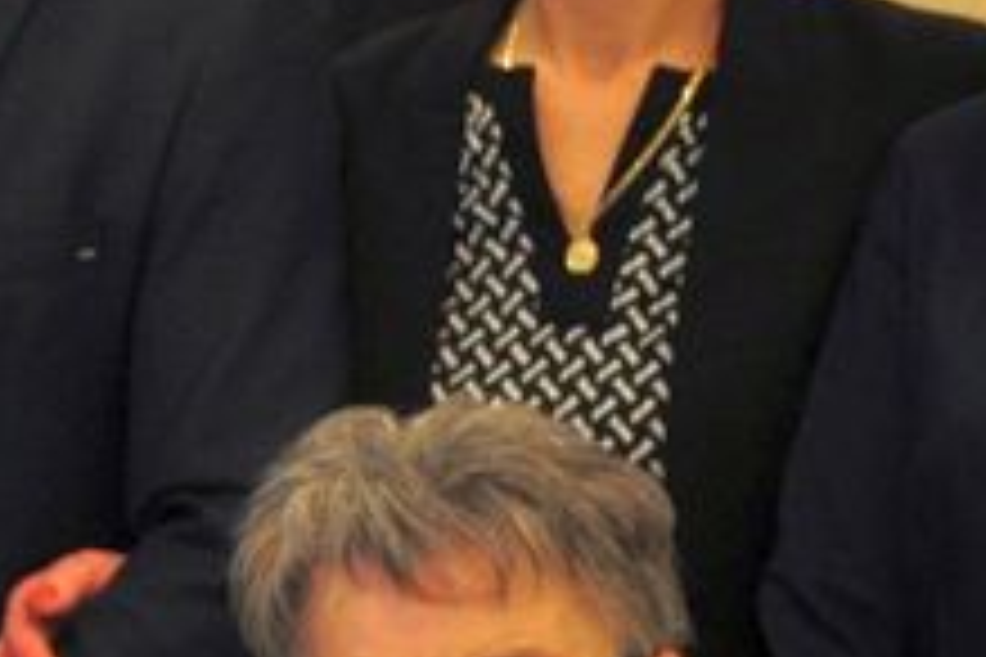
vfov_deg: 6.7
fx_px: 5569
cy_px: 567
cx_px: -194
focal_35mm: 203
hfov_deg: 10.0
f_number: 4
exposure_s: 1/13
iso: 800
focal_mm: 29
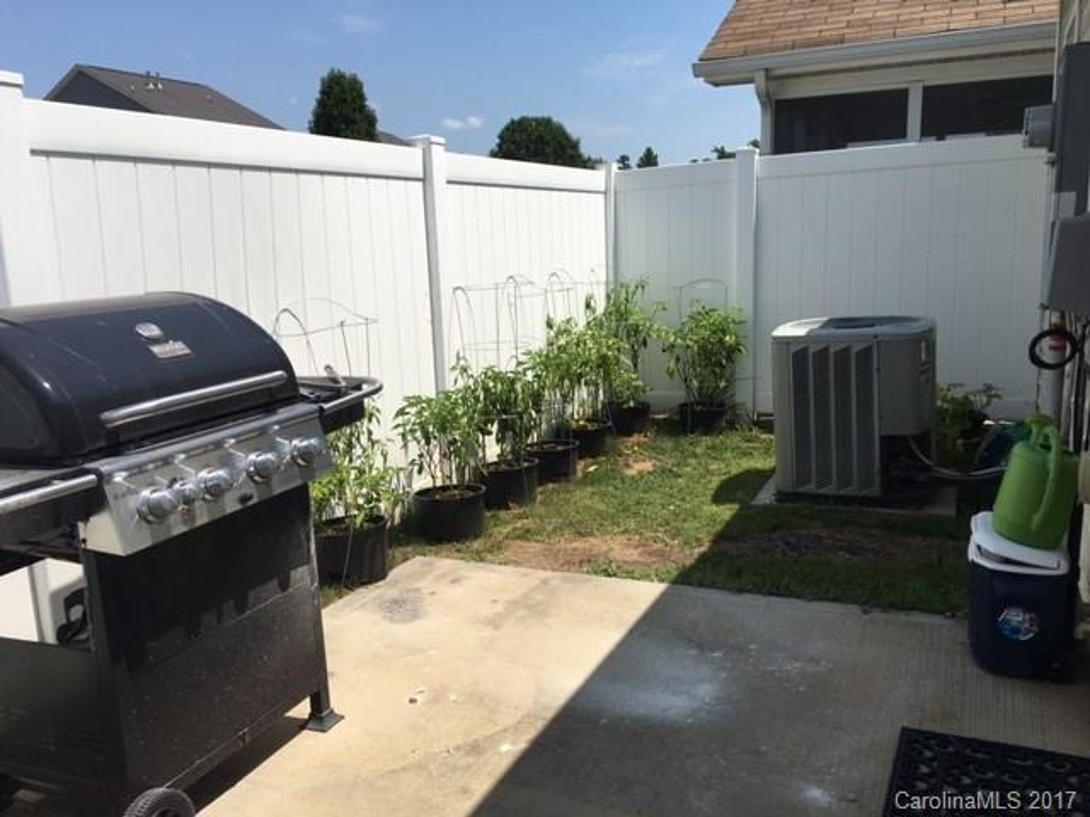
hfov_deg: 61.7
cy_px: 408
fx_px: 913
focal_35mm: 29
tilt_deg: -10.2
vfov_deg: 48.2
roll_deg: +0.4
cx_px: 545
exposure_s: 1/2137
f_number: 2.2
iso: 25
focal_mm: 4.15
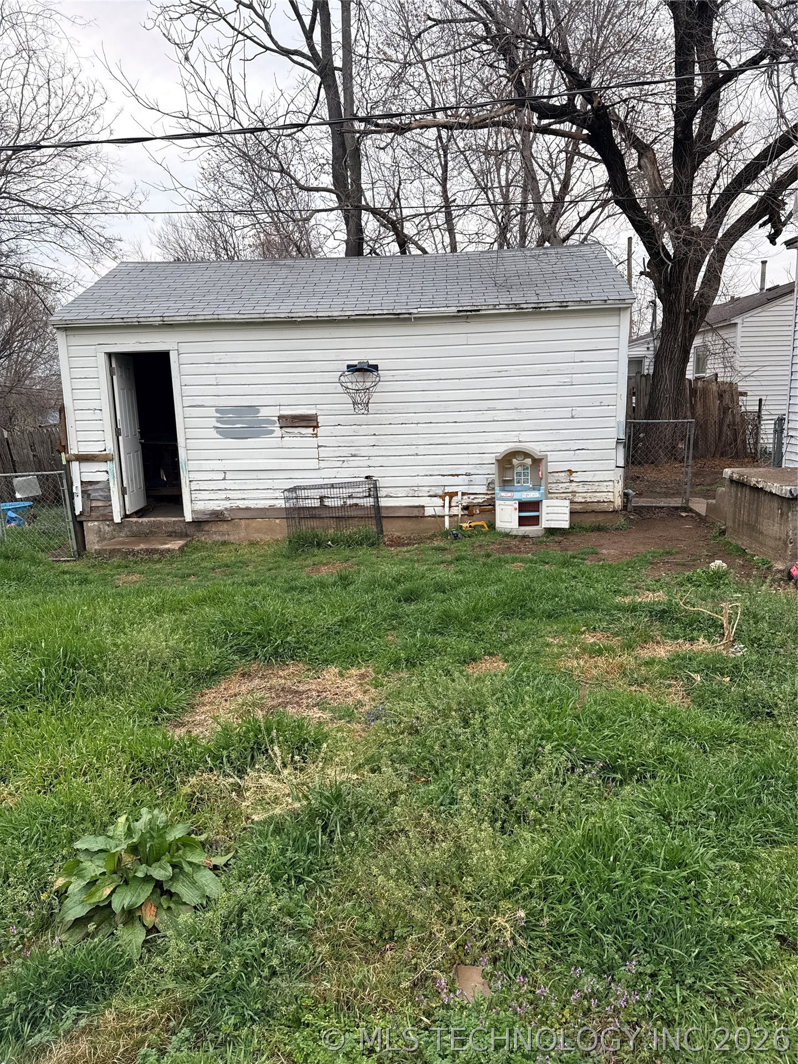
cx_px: 399
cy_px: 532
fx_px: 738
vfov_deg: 71.6
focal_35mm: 24
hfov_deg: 56.8
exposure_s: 1/121
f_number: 1.78
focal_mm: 6.76
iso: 80
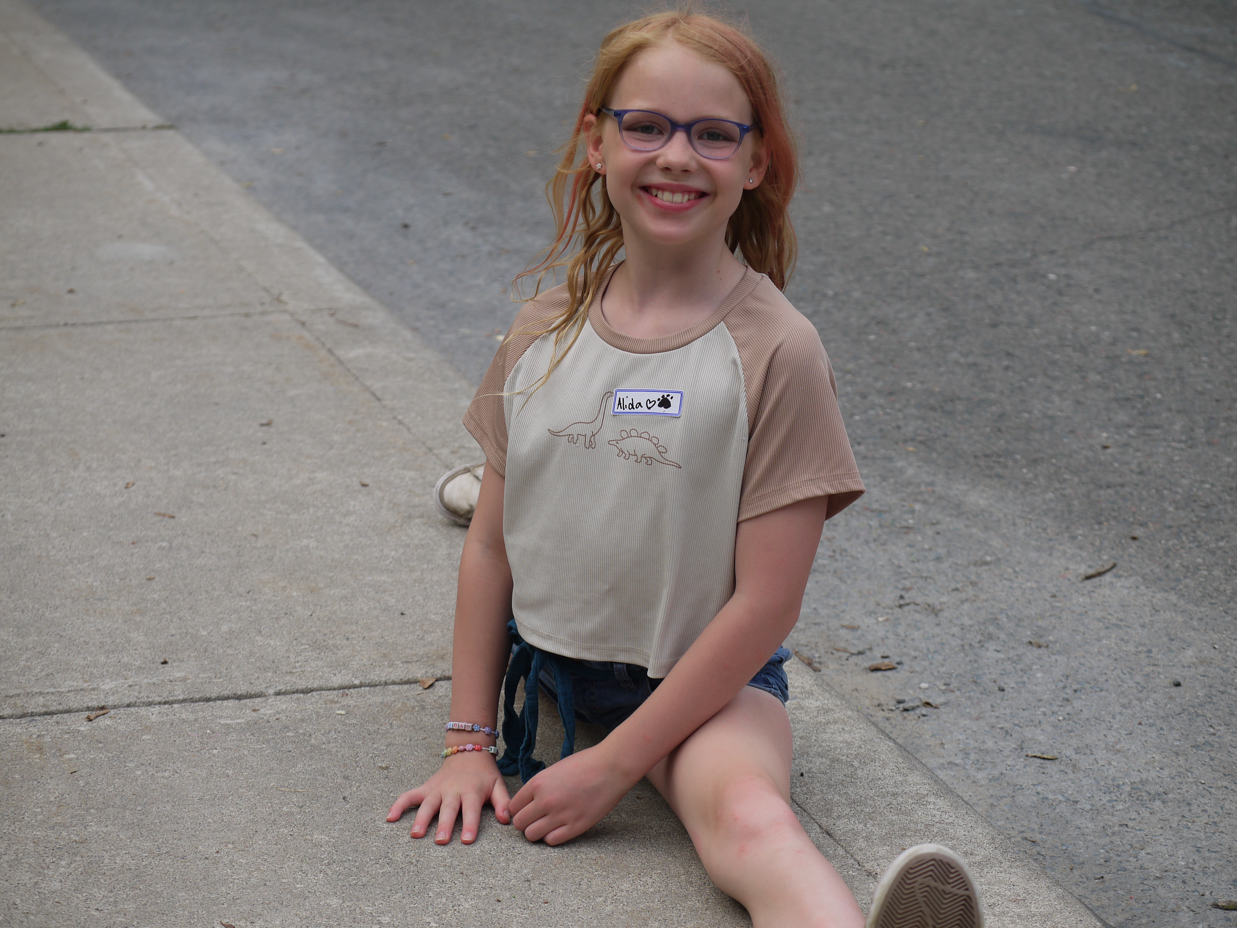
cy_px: 464
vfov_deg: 16.4
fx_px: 3216
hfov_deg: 21.8
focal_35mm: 90
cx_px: 618
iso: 100
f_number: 4
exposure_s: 1/400
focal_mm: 45
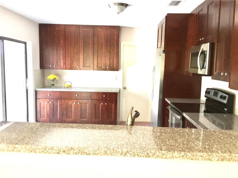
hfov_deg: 58.4
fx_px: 213
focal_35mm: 31
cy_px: 89
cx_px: 119
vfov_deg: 45.4
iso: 100
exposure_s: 1/30
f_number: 2.4
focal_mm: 3.3
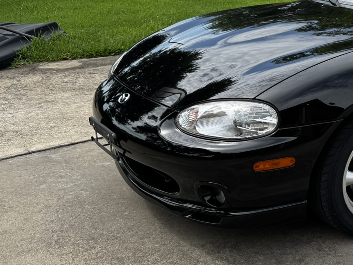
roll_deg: -0.4
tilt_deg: -14.6
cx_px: 412
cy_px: 65
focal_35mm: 57
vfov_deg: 25.4
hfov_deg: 29.5
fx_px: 581
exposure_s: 1/2174
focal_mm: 6.76
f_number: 1.78
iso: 80
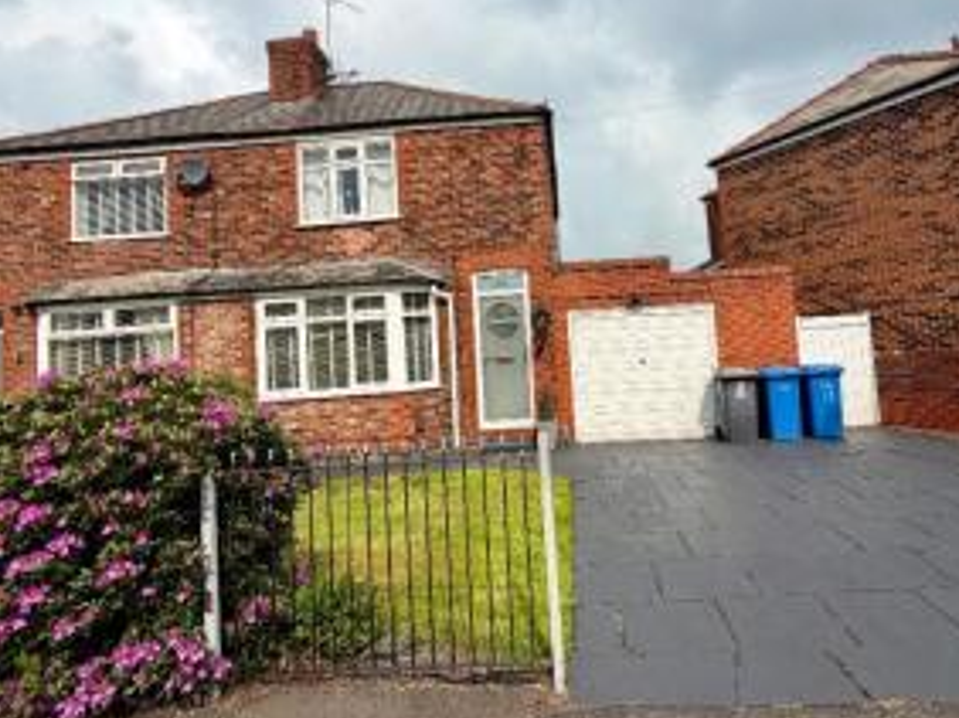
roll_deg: +4.2
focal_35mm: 21
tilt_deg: +2.9
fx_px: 581
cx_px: 553
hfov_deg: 78.5
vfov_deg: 63.1
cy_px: 308
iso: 20
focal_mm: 2.22
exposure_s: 1/1017
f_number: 2.2
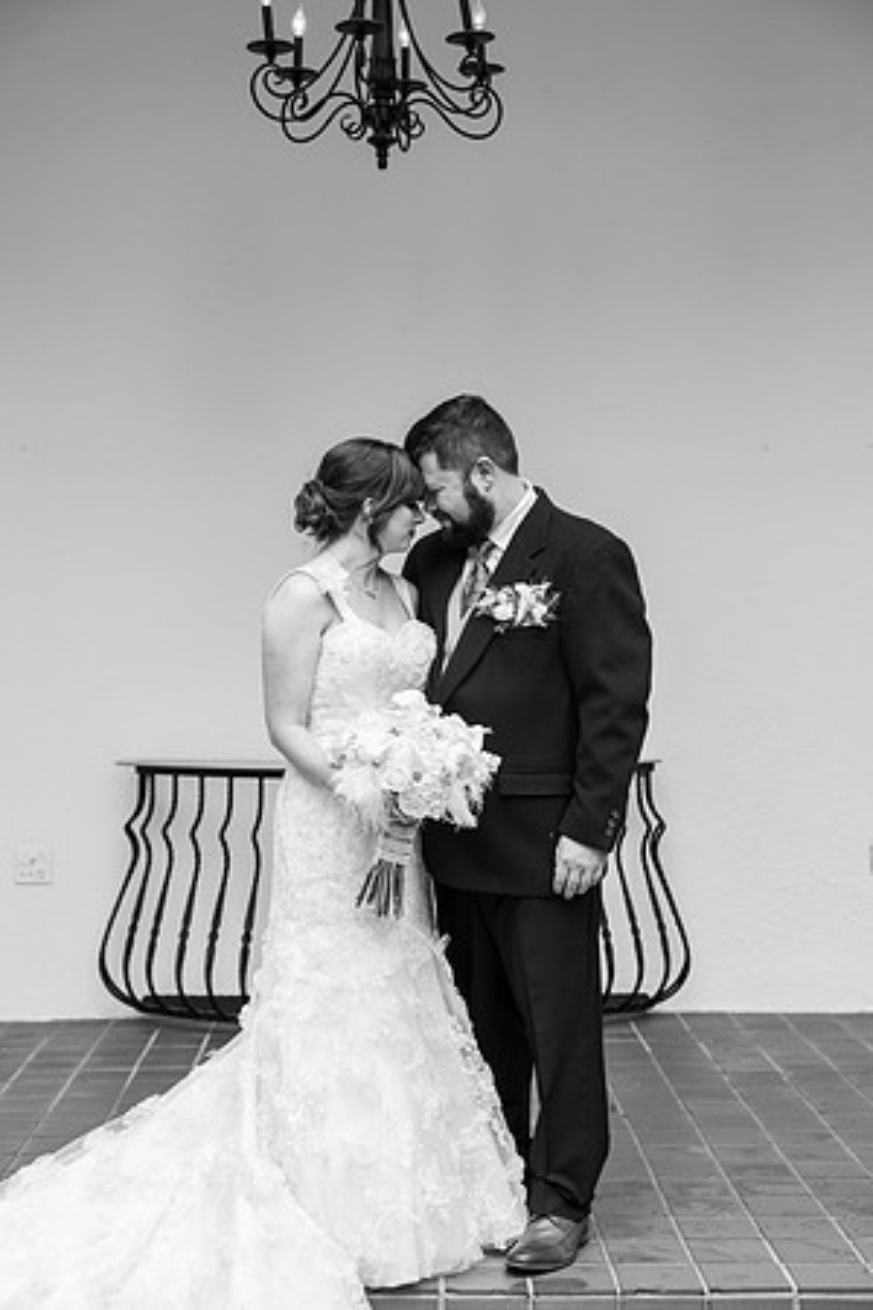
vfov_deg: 32.4
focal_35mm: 62
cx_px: 436
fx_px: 2255
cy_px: 655
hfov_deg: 21.9
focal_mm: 62
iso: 320
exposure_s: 1/320
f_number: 4
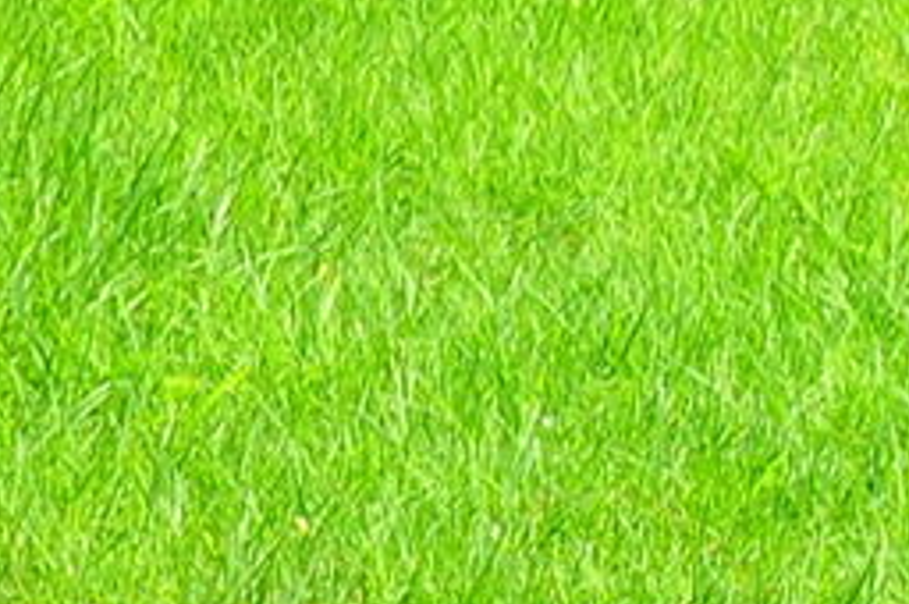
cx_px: 2979
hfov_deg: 4.9
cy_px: -894
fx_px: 9929
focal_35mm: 394
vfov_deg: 3.4
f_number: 8
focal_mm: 35
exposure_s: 1/250
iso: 200
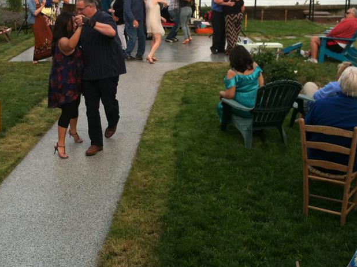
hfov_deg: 33.0
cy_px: 63
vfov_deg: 24.8
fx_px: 597
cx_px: 118
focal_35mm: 58
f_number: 2.8
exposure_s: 1/120
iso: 80
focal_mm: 3.85
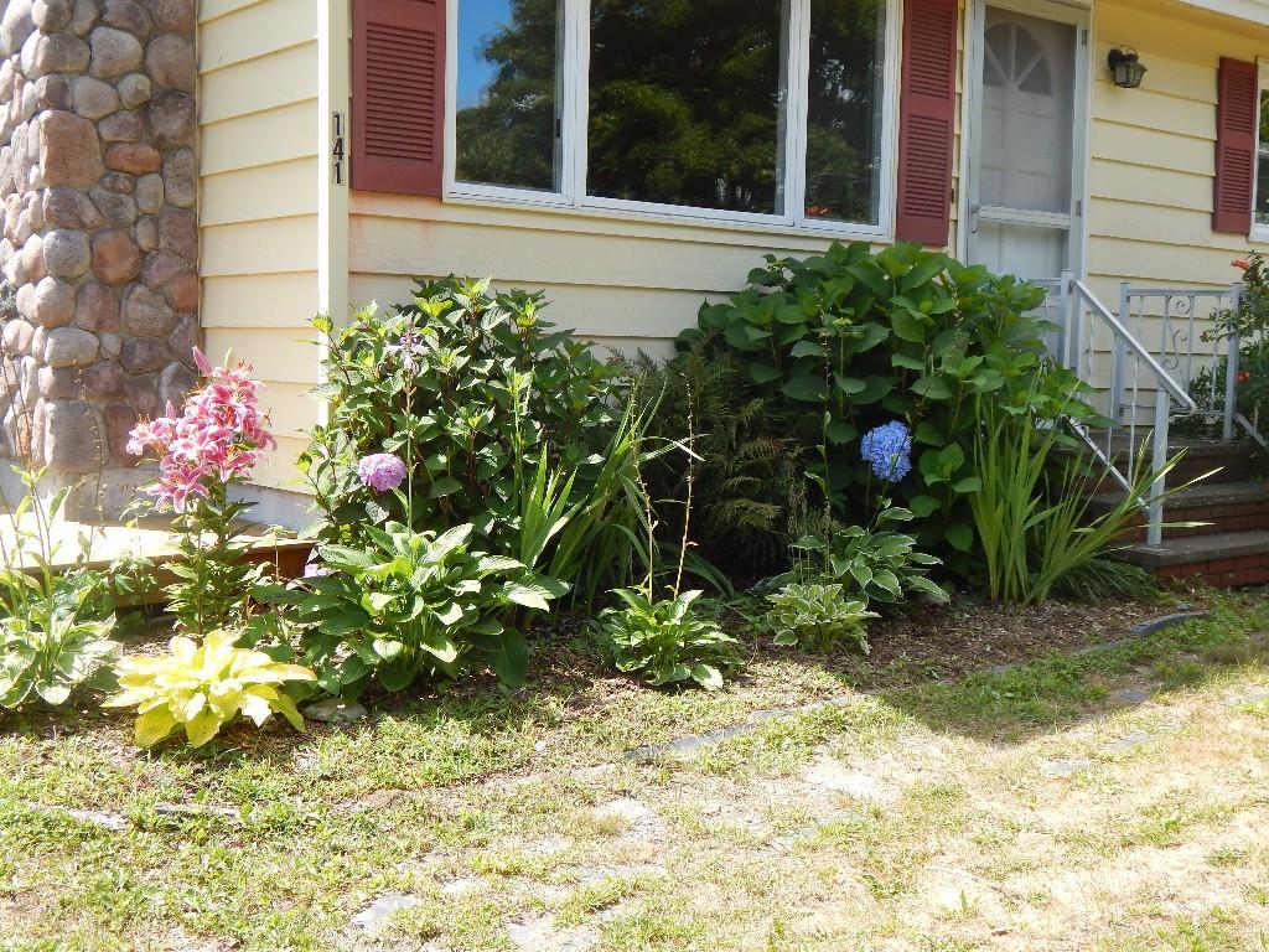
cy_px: 476
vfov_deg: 33.6
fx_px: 1576
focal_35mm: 43
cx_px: 634
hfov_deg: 43.9
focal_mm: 7.7
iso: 125
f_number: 3.6
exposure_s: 1/400
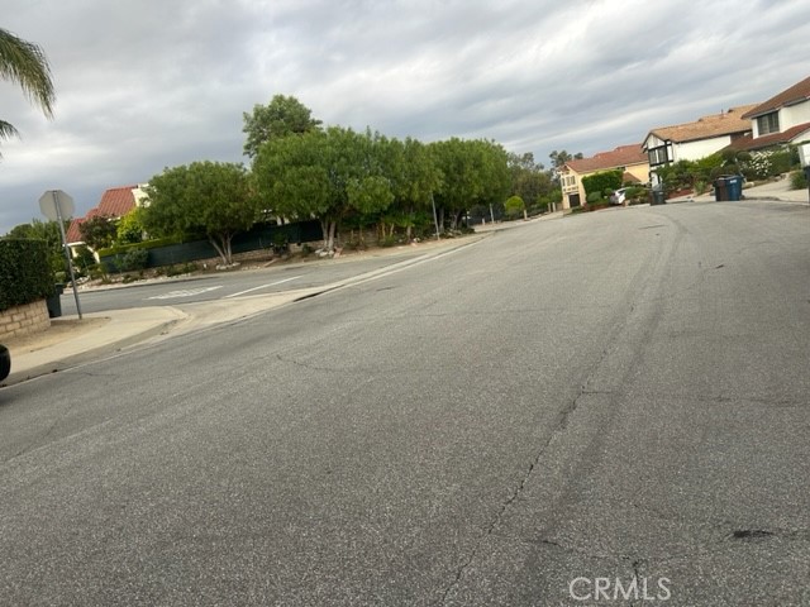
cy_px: 304
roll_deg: +9.9
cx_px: 405
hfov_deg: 67.3
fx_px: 608
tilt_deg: -7.0
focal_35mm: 26
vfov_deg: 53.1
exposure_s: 1/578
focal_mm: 5.7
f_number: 1.5
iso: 50
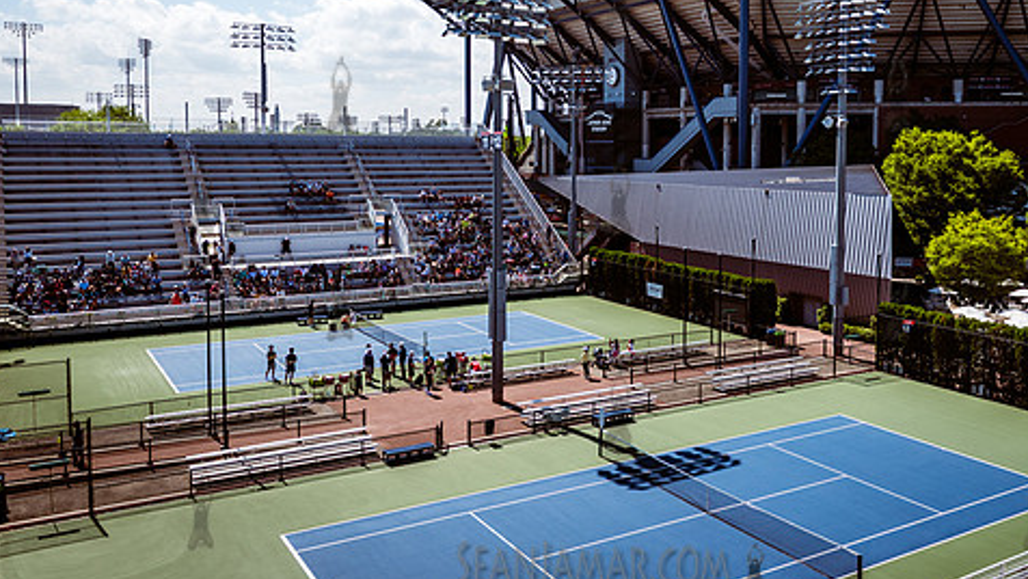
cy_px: 198
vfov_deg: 33.5
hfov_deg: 56.2
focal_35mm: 35
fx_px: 954
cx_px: 618
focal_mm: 27
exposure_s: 1/1600
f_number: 4
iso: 200
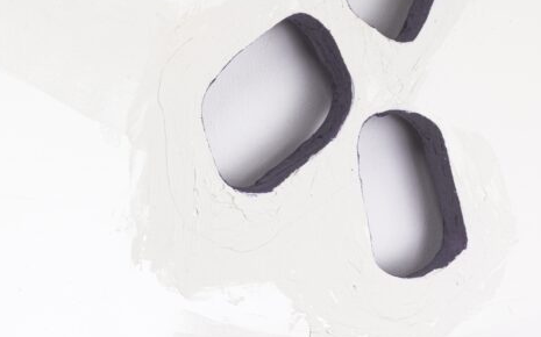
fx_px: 2033
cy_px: 36
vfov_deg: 9.4
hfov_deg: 15.1
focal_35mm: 138
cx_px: 100
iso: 100
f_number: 32
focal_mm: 80
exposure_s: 1/350
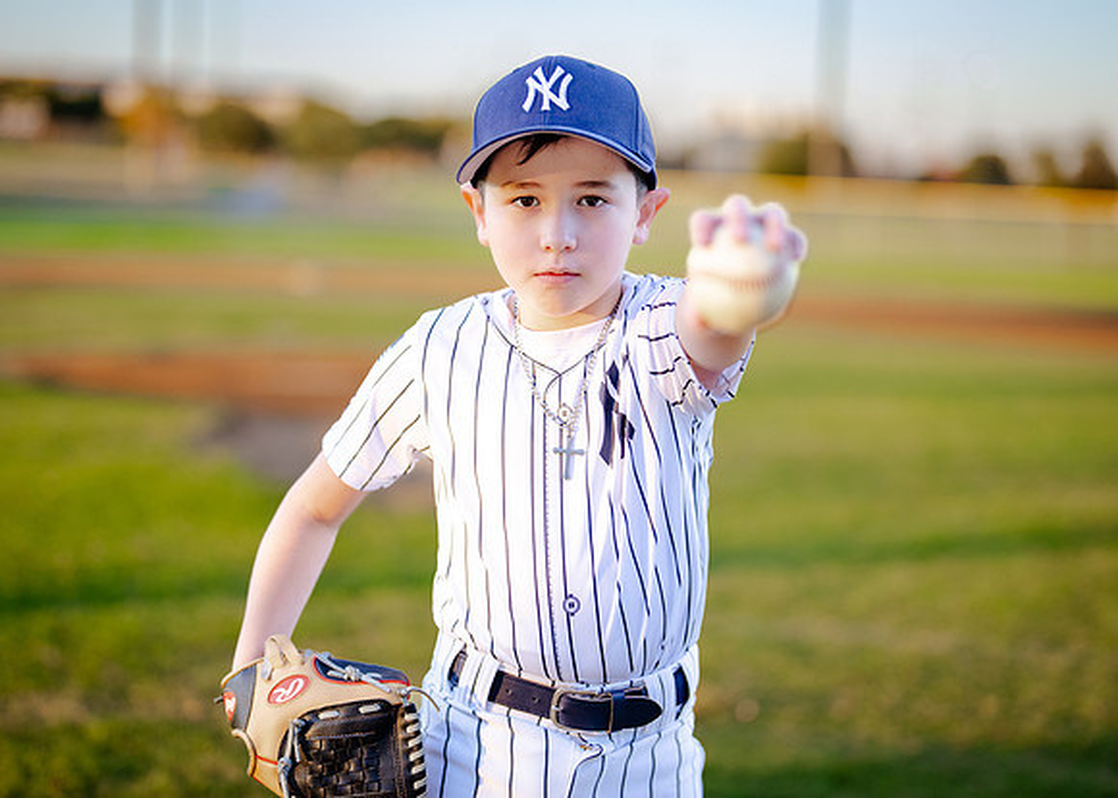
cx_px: 540
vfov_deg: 22.2
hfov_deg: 30.7
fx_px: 2036
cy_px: 372
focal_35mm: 64
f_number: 1.2
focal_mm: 50
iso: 250
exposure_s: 1/1600
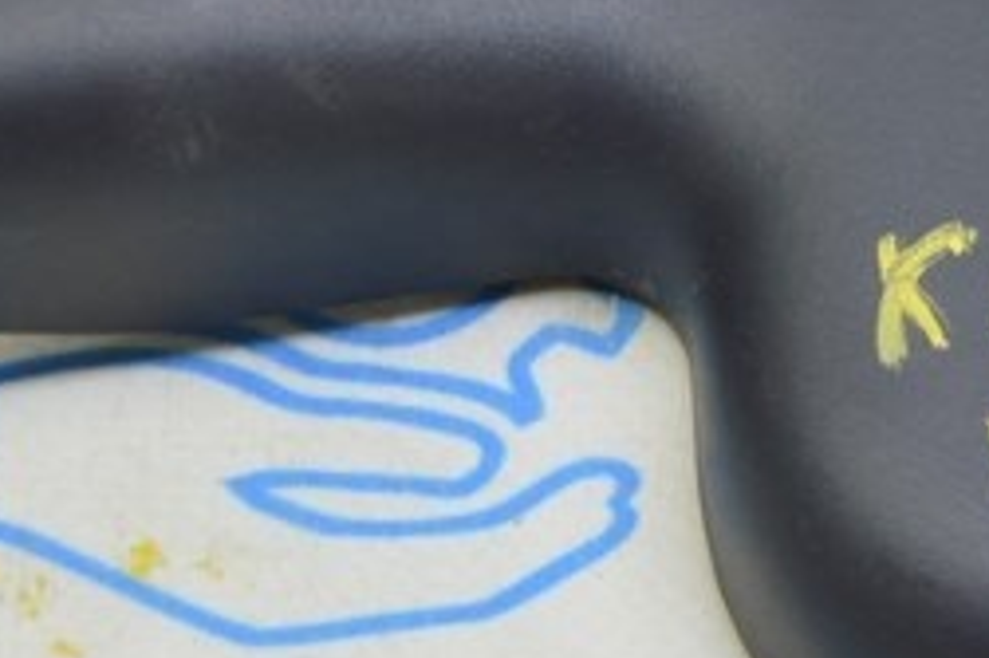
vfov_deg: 7.0
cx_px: 1422
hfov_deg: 10.2
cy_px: 160
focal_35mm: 196
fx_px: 5381
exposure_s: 1/20
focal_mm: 32
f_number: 5.6
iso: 400
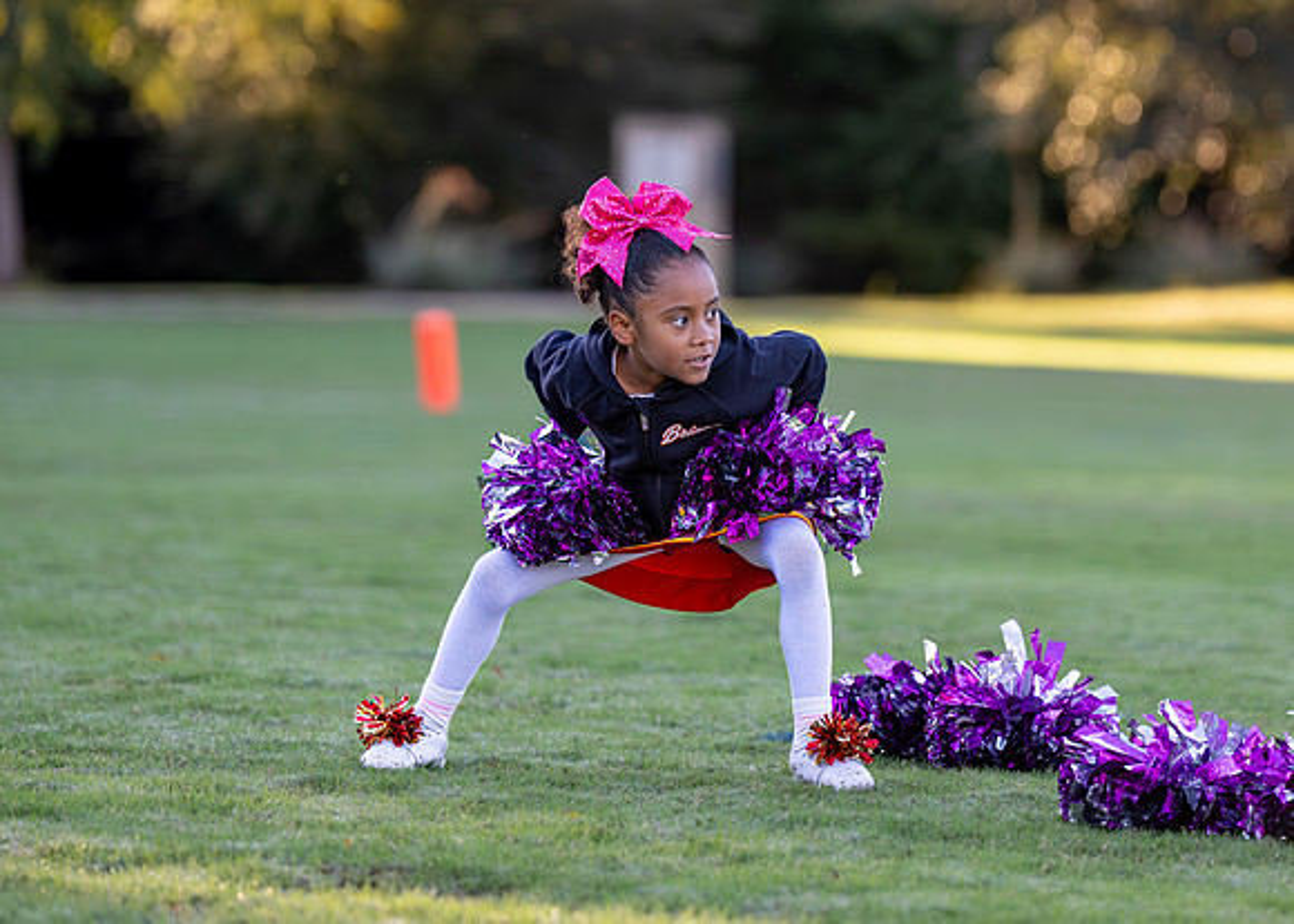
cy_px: 335
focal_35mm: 218
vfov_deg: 6.6
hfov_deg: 9.3
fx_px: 7995
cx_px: 783
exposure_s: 1/3200
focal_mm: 144
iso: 1600
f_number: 2.8
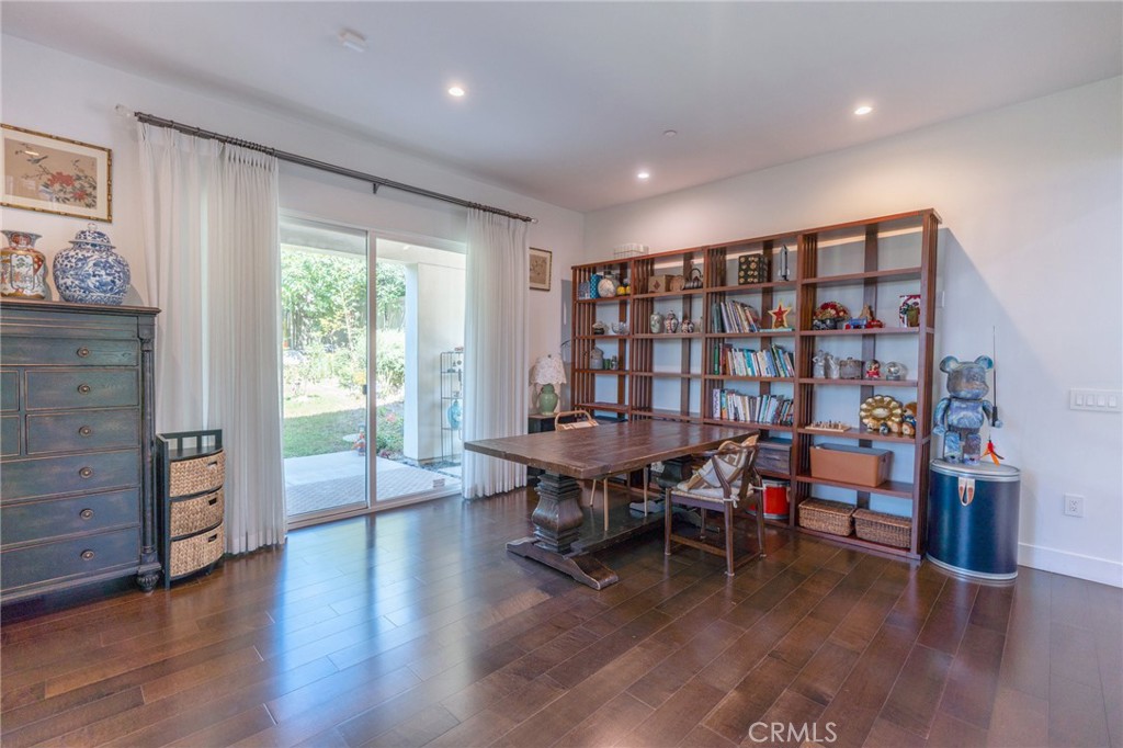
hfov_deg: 96.8
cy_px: 374
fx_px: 499
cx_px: 562
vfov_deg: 73.7
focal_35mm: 16
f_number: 3.2
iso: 125
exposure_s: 1/50
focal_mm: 16
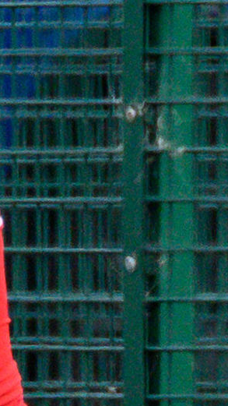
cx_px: -75
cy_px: -301
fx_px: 74226
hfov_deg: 0.2
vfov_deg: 0.3
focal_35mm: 6905
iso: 1000
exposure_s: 1/1600
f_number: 5.6
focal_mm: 400
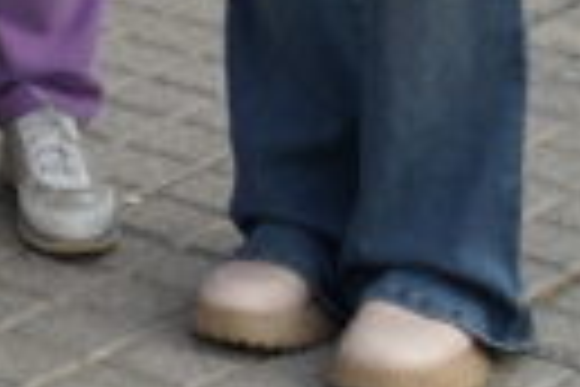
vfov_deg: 5.2
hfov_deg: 7.7
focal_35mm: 238
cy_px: -1046
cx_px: -1097
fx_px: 3834
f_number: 5.6
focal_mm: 30
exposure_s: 1/200
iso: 100
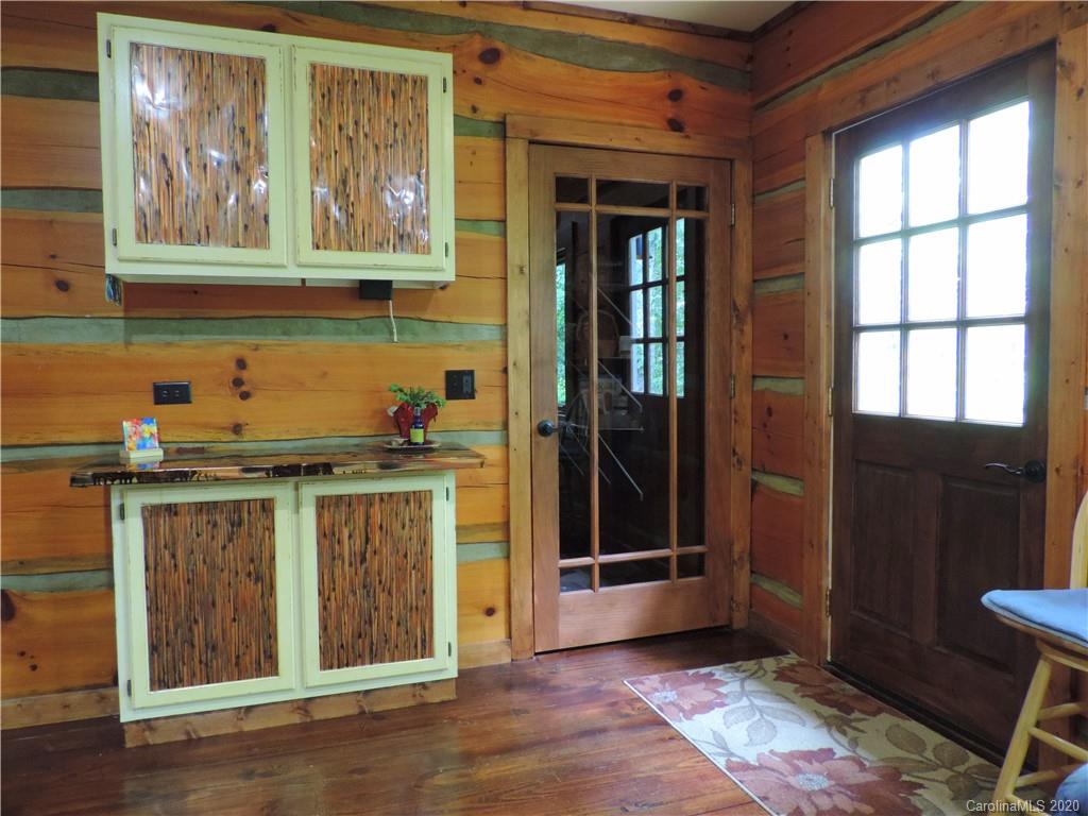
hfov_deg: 71.6
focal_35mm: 24
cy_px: 408
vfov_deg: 56.8
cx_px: 544
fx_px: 754
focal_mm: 4.3
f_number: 3
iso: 450
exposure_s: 1/8
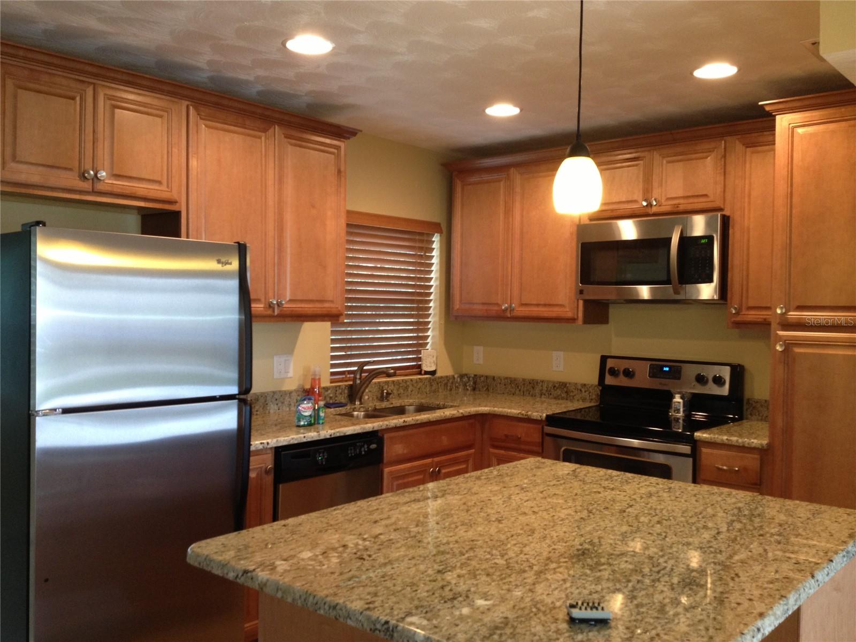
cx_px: 428
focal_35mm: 35
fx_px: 865
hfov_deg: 52.6
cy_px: 321
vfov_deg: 40.7
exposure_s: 1/20
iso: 125
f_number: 2.4
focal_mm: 4.28
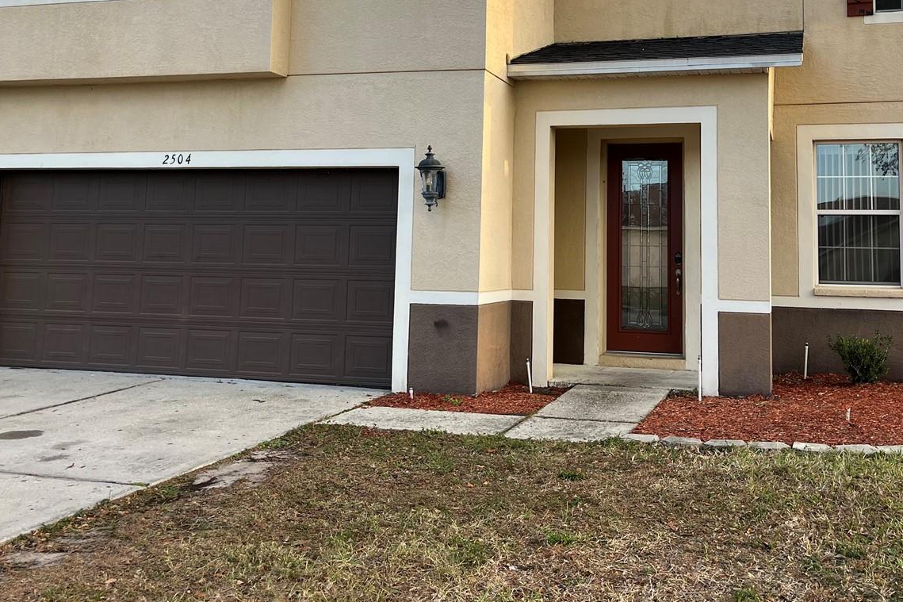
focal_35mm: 38
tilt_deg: +5.0
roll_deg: -0.9
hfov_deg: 50.6
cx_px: 513
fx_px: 953
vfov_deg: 34.3
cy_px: 153
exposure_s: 1/388
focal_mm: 5.1
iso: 50
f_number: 1.6
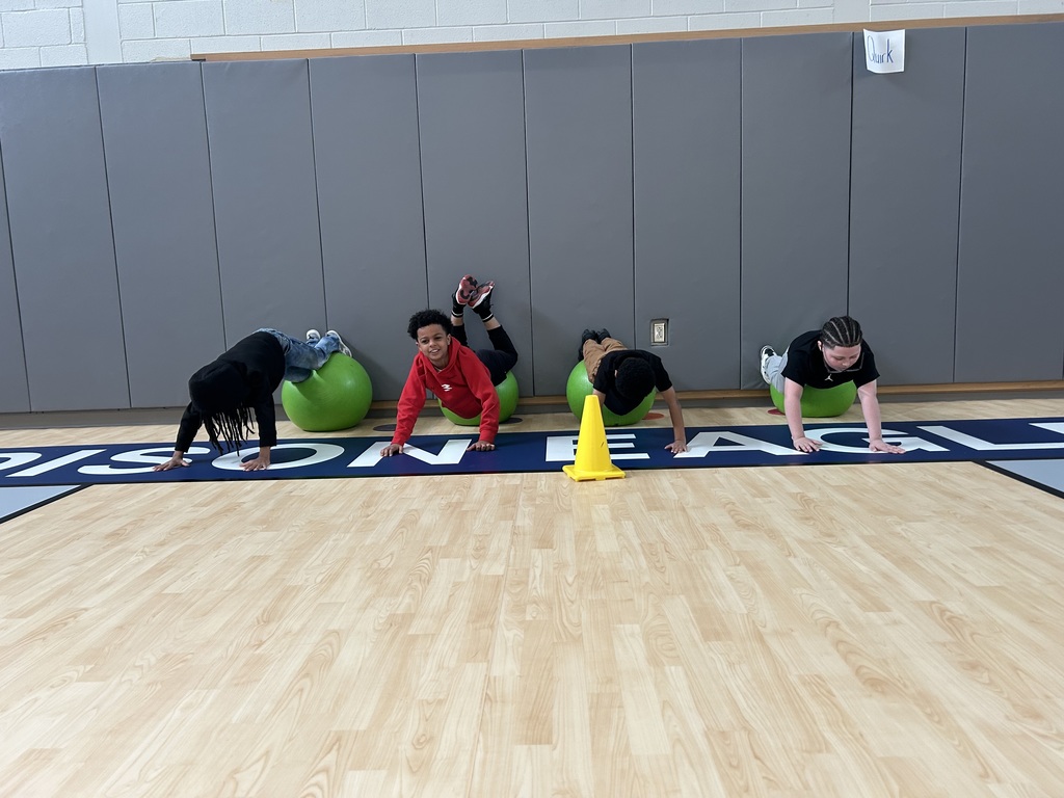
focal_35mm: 26
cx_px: 532
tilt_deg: -7.6
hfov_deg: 67.3
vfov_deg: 53.1
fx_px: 799
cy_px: 399
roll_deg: +2.2
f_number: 1.5
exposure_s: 1/60
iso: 125
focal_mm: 5.7
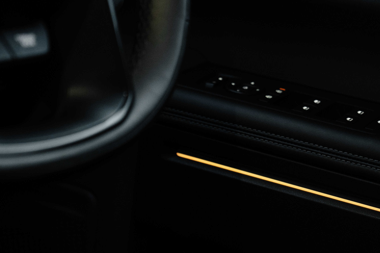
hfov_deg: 16.9
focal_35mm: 120
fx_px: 1266
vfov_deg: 11.4
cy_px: 128
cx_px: 322
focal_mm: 54
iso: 800
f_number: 2.8
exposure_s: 1/80
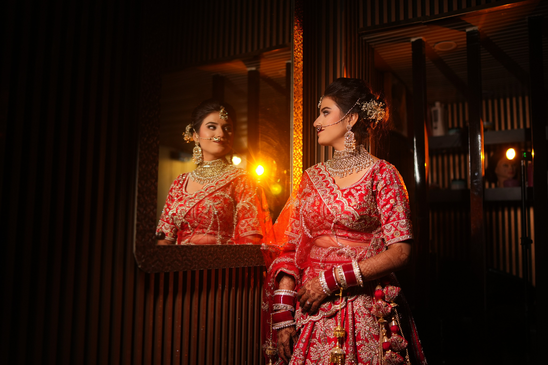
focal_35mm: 35
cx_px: 274
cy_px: 182
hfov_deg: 54.4
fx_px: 533
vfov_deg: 37.9
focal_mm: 35
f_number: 1.4
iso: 800
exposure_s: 1/250
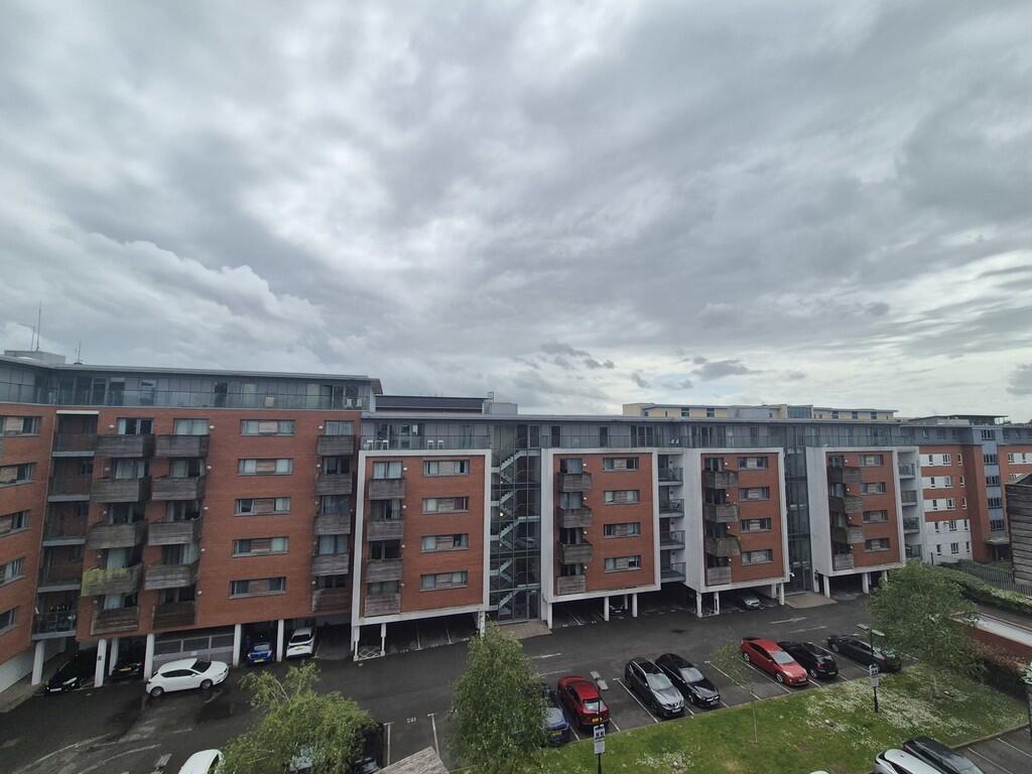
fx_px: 388
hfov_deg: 106.2
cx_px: 516
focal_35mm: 13
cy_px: 387
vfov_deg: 89.9
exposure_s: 1/2648
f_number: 2.2
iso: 50
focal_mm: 2.2
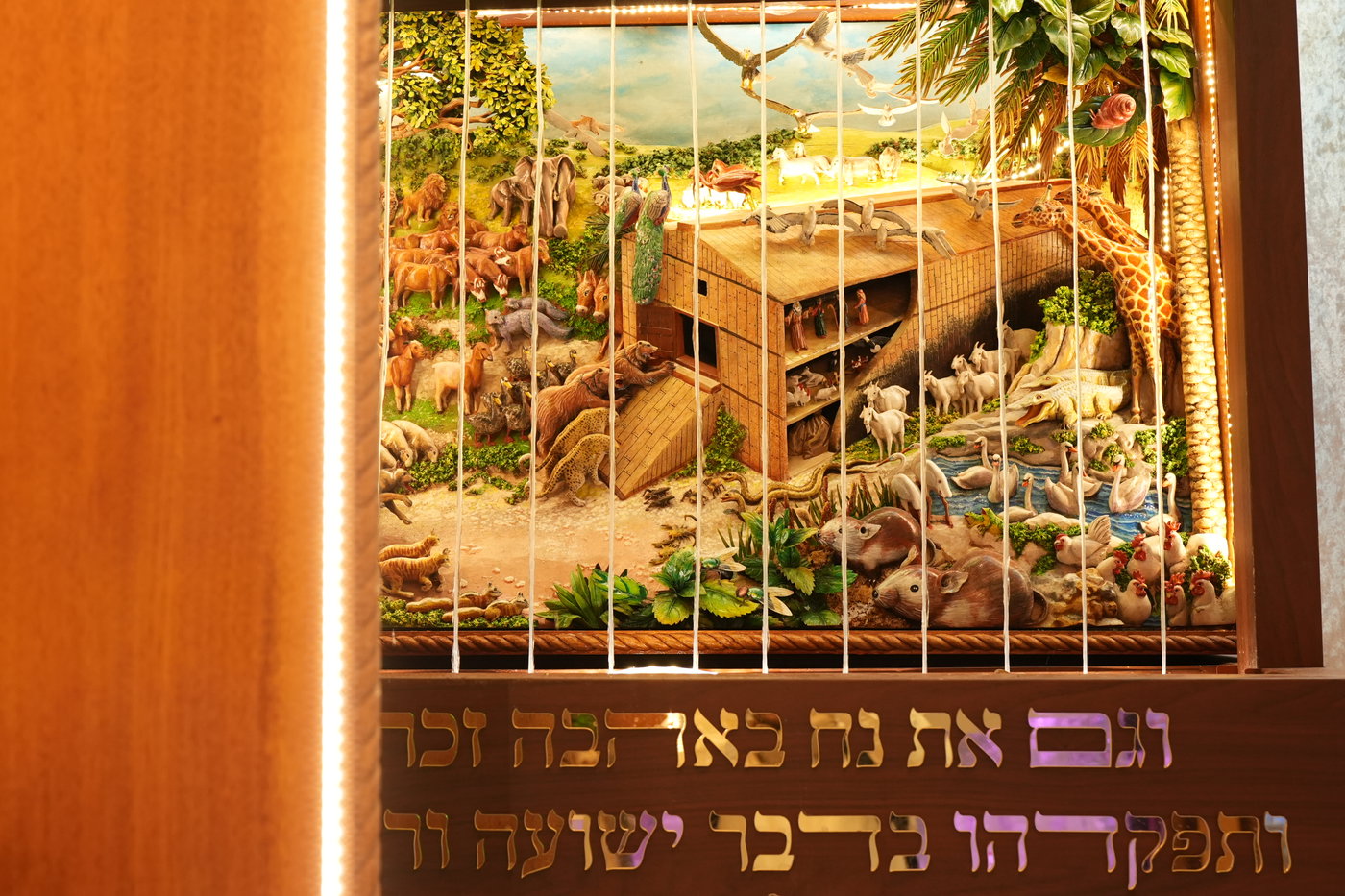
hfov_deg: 46.4
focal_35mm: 42
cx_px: 672
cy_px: 448
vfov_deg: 31.9
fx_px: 1569
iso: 1000
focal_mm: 28
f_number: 4
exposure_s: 1/200
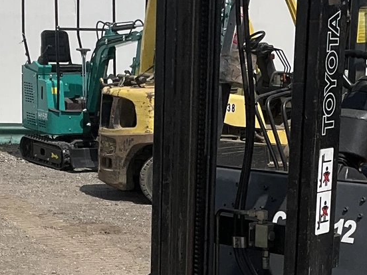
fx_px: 1113
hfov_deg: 18.7
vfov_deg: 13.9
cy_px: 268
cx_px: 164
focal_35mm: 105
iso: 25
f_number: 1.8
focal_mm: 3
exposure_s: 1/3534
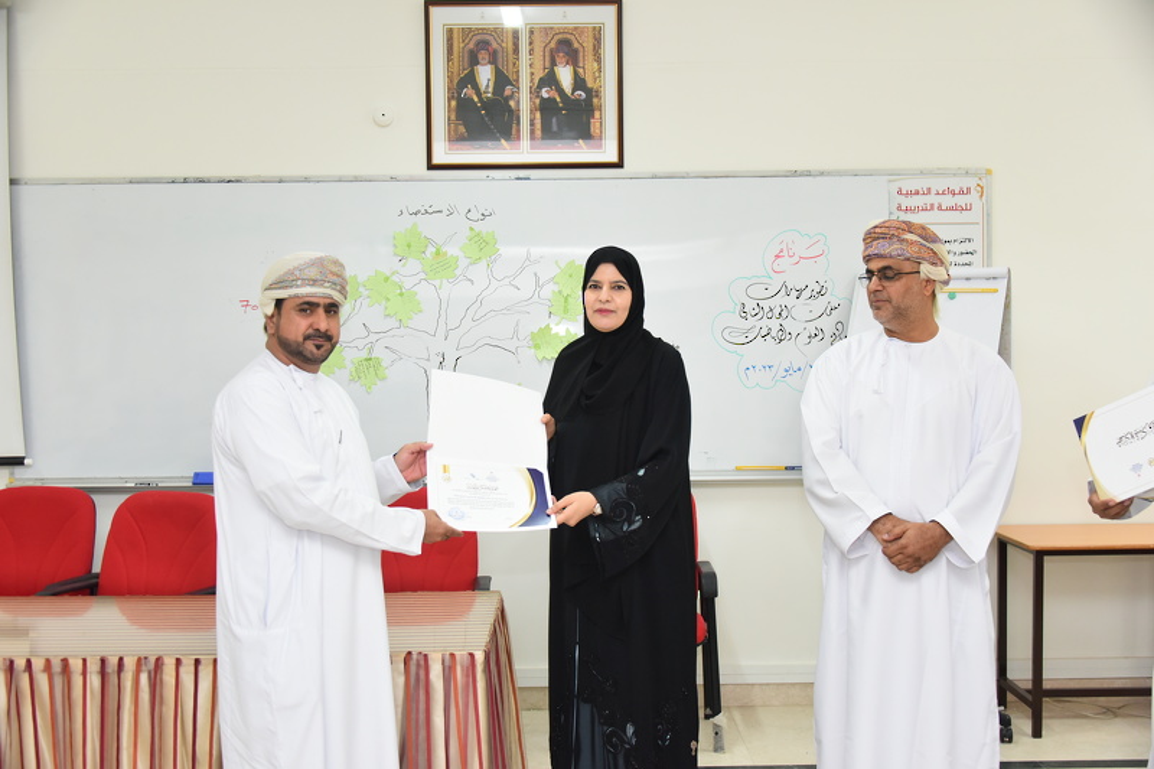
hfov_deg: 46.4
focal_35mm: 42
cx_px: 577
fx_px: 1346
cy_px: 384
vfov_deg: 31.9
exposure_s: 1/250
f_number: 4
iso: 2000
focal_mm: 42
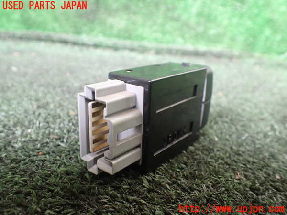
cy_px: 108
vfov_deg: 46.8
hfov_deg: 60.0
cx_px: 144
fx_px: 249
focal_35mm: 30
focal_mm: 5.4
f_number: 2.3
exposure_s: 1/100
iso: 800
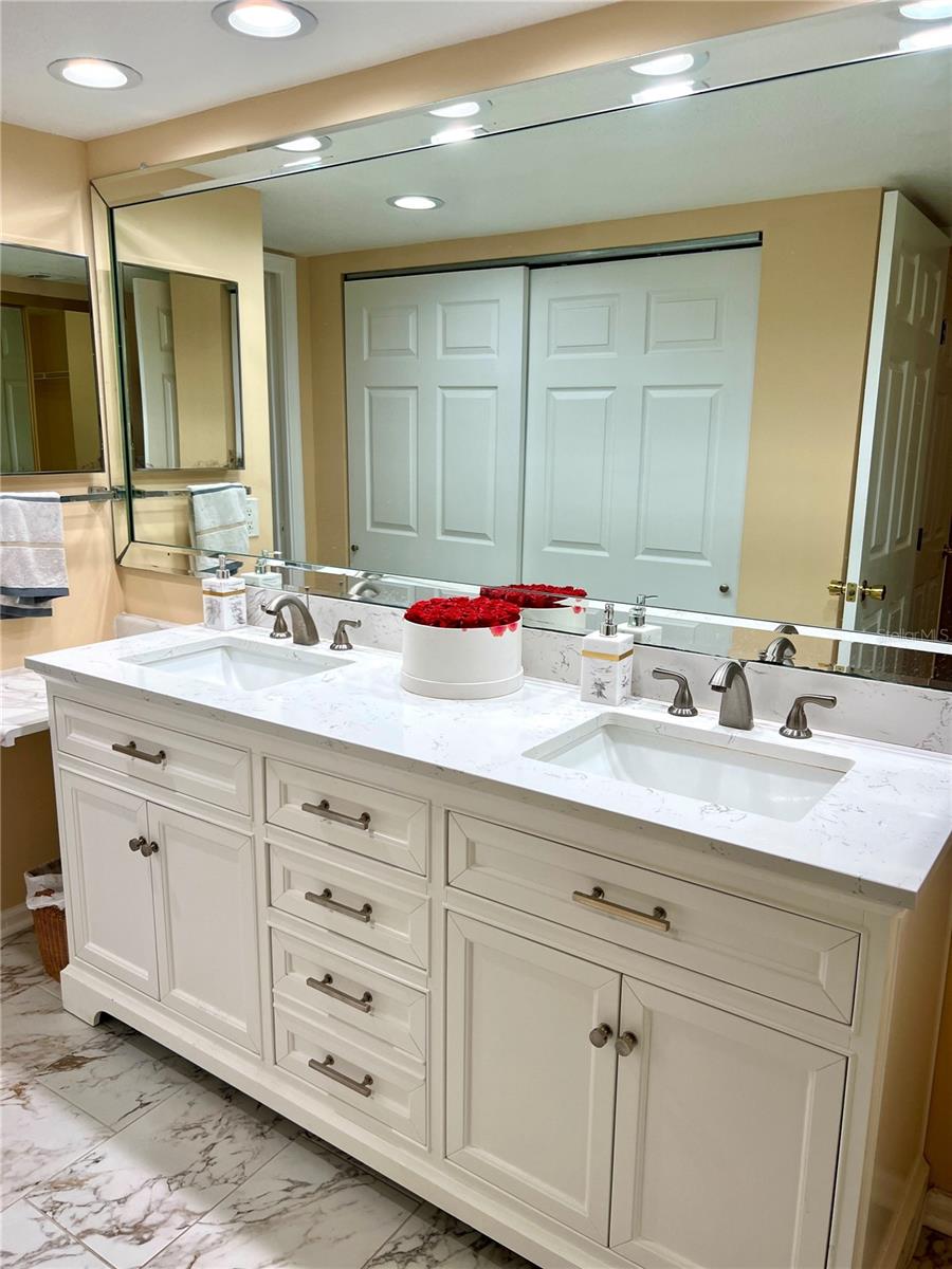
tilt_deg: -11.5
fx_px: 953
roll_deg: -0.9
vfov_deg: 67.3
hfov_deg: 53.1
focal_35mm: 26
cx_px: 476
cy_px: 634
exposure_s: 1/260
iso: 40
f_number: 1.5
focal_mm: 5.7
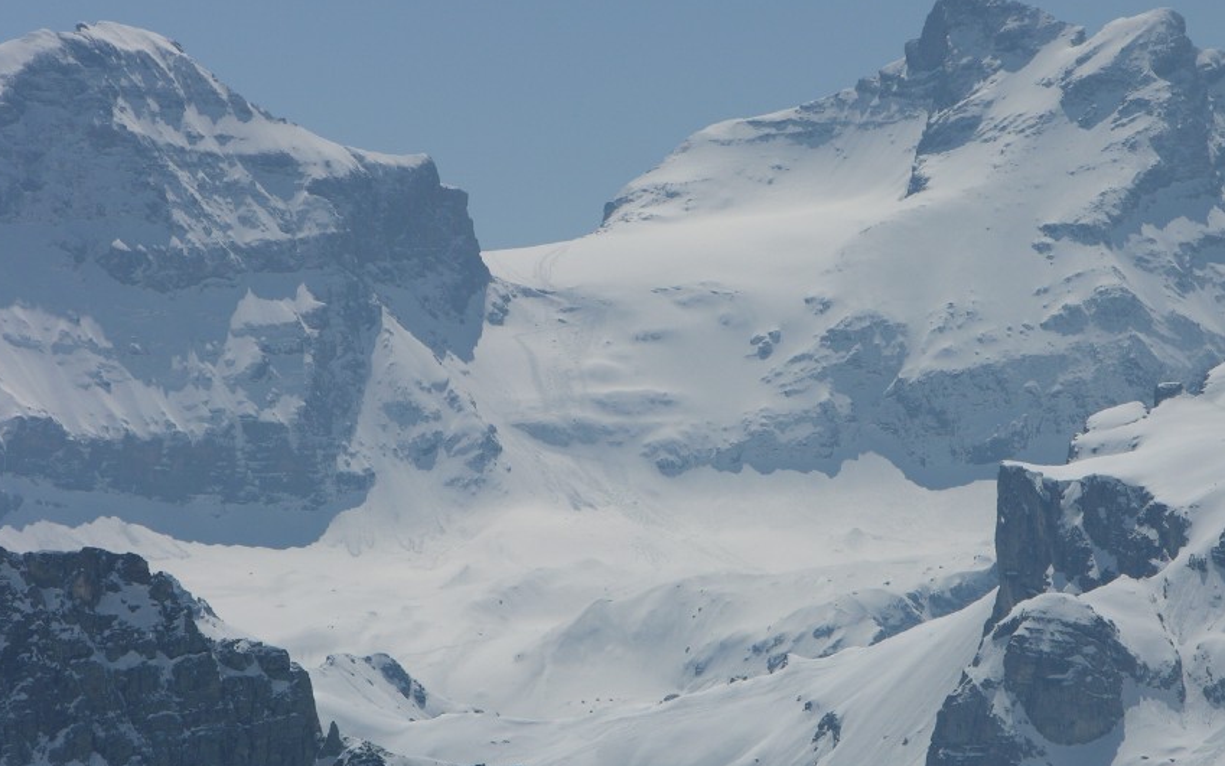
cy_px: 355
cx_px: 674
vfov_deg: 5.7
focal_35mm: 230
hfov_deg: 9.1
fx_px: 7680
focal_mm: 44.7
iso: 50
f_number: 7.1
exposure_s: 1/733
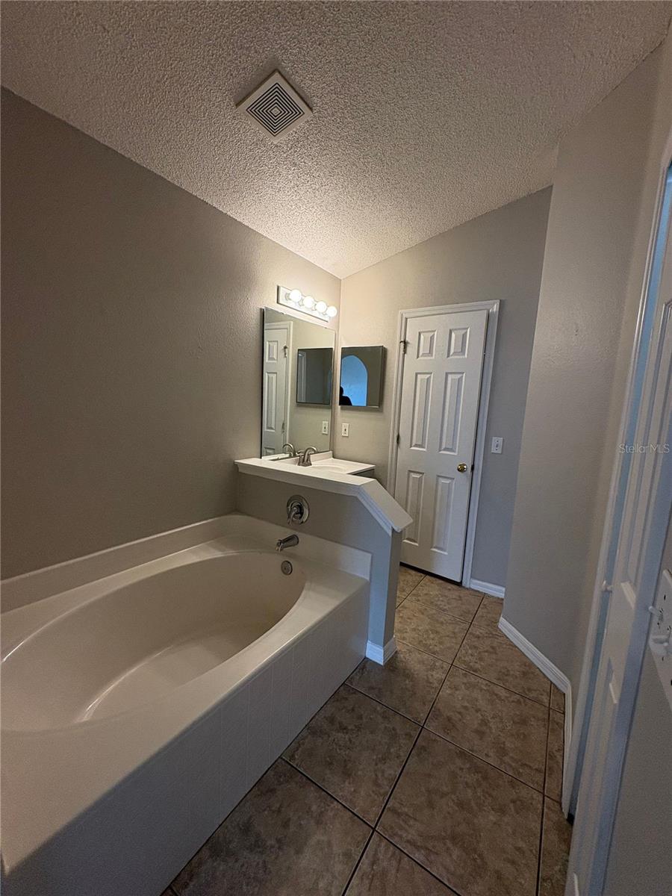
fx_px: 362
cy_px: 448
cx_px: 336
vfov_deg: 102.1
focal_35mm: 14
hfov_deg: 85.7
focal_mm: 2.22
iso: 160
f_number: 2.2
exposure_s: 1/120
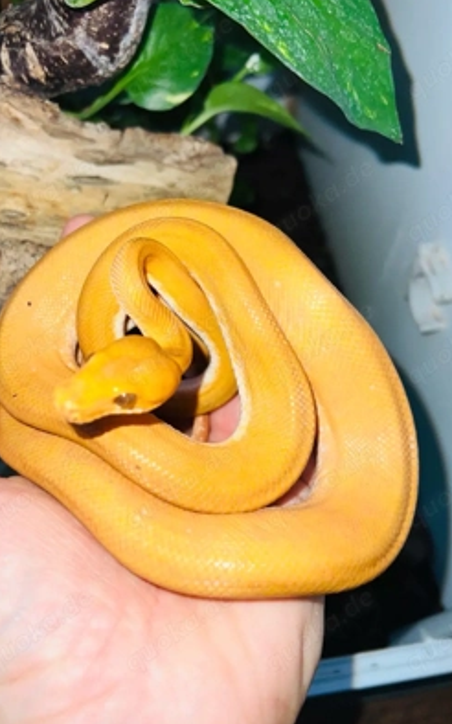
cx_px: 219
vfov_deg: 66.5
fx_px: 552
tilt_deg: -59.9
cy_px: 364
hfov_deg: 44.5
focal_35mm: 28
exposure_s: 1/658
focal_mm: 5.7
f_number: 1.5
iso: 32
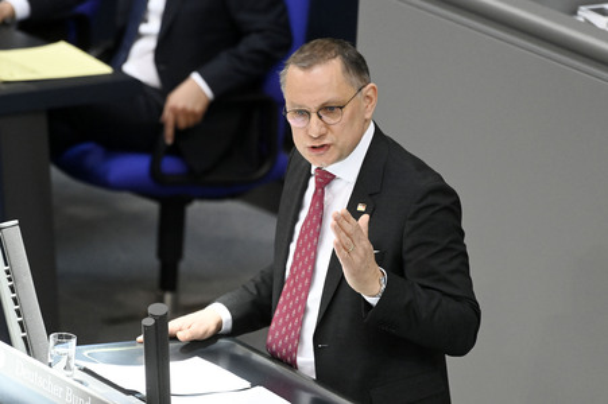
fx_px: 6413
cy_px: 202
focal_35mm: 380
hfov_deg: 5.4
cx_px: 304
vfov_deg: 3.6
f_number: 5.6
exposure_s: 1/640
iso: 10000
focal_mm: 380
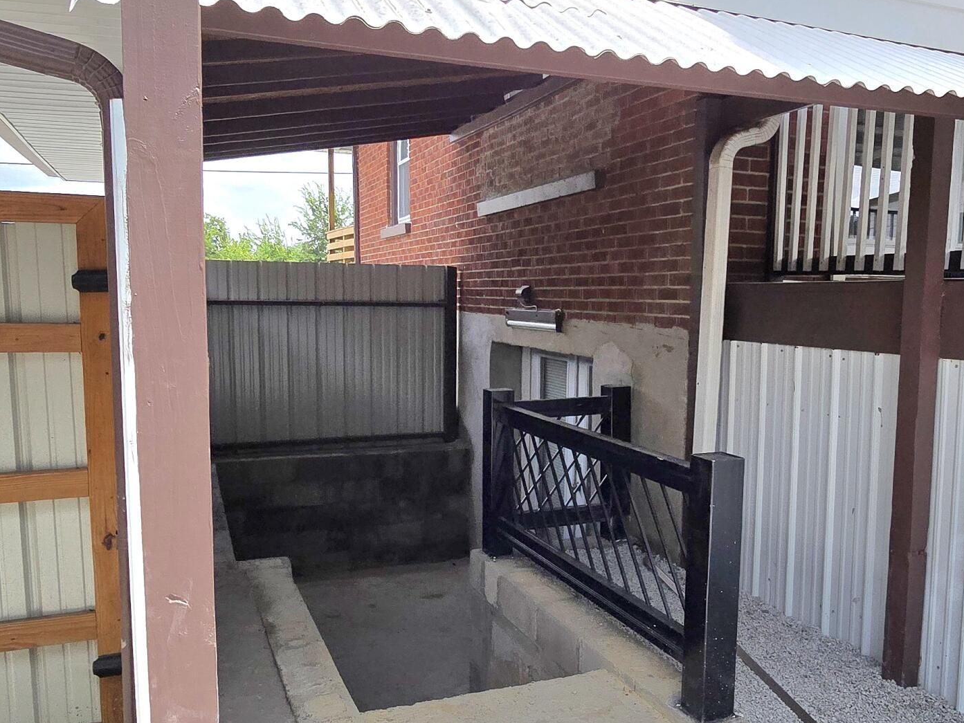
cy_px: 410
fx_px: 780
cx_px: 561
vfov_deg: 49.6
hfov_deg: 63.1
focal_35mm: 28
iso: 50
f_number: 2.2
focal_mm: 2.2
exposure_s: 1/2000
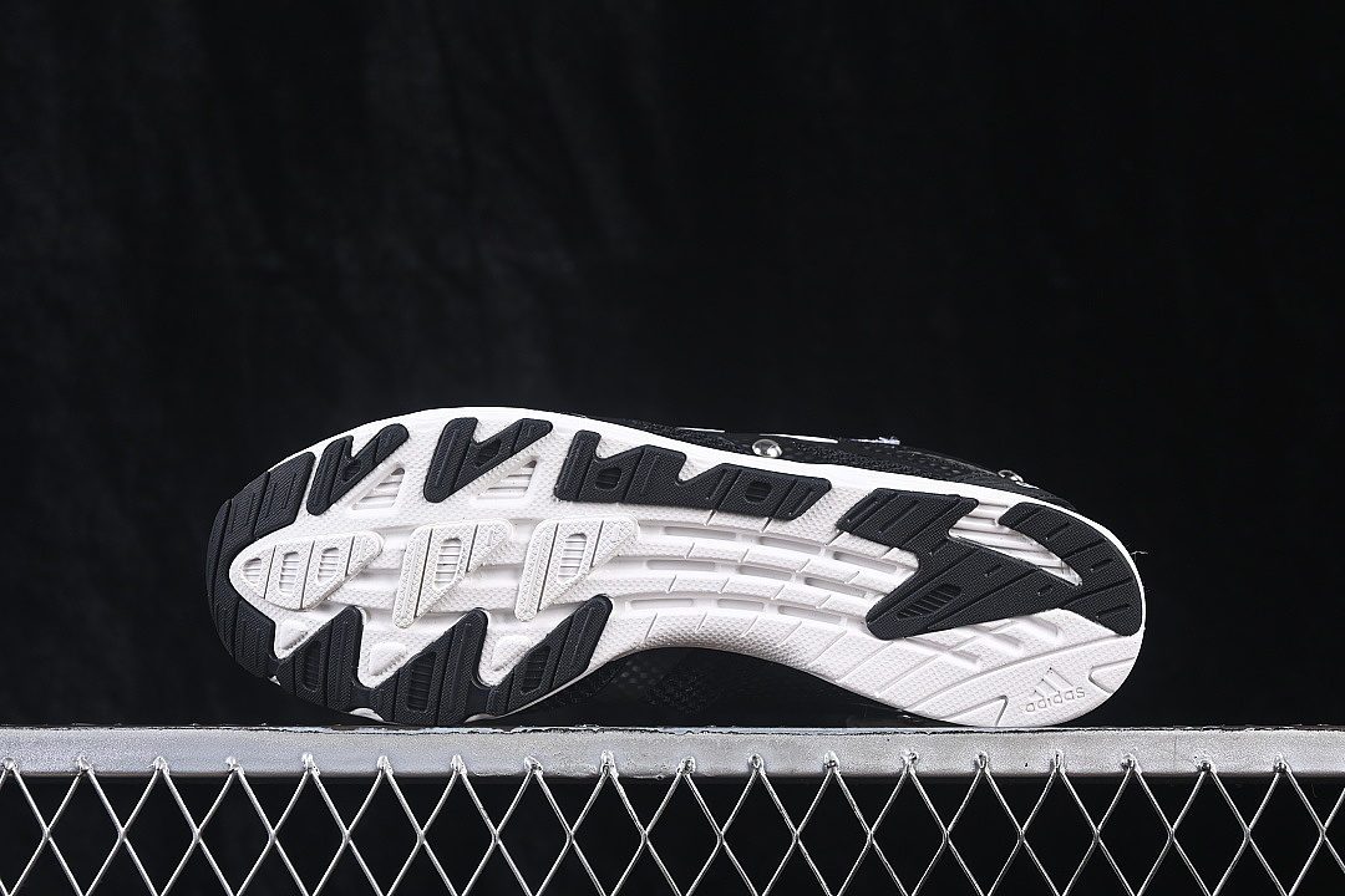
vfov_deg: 18.2
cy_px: 448
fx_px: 2802
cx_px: 672
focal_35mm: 75
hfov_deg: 27.0
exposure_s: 1/60
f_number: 6.3
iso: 160
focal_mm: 50
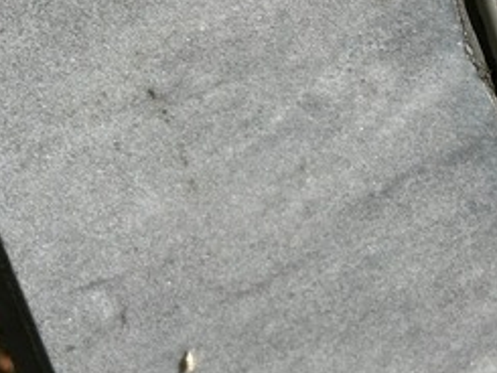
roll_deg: +4.1
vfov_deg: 17.0
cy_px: 0
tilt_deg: -30.2
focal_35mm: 85
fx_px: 1221
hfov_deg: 19.8
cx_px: 757
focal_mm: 5.7
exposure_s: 1/5319
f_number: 1.5
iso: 50
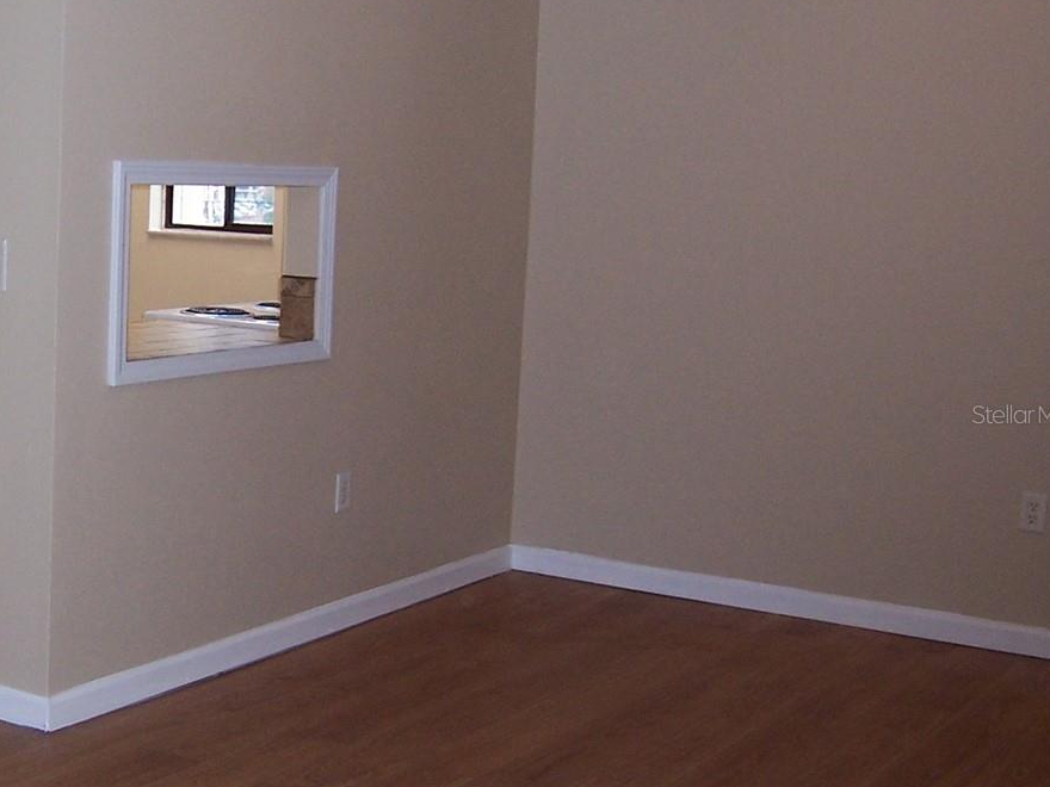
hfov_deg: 30.9
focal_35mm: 60
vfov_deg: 24.4
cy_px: 414
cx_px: 130
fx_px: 1820
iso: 140
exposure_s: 1/60
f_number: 2.8
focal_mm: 5.5
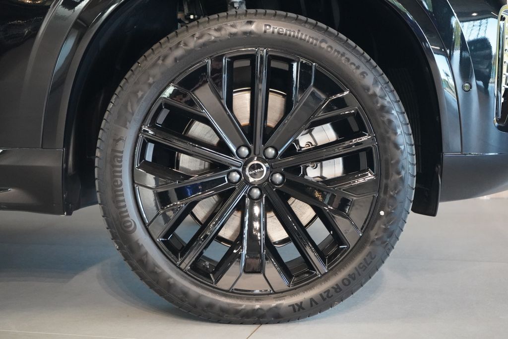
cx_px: 254
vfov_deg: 19.5
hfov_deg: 28.8
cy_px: 170
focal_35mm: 70
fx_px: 988
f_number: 5.6
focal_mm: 70
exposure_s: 1/125
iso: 12800
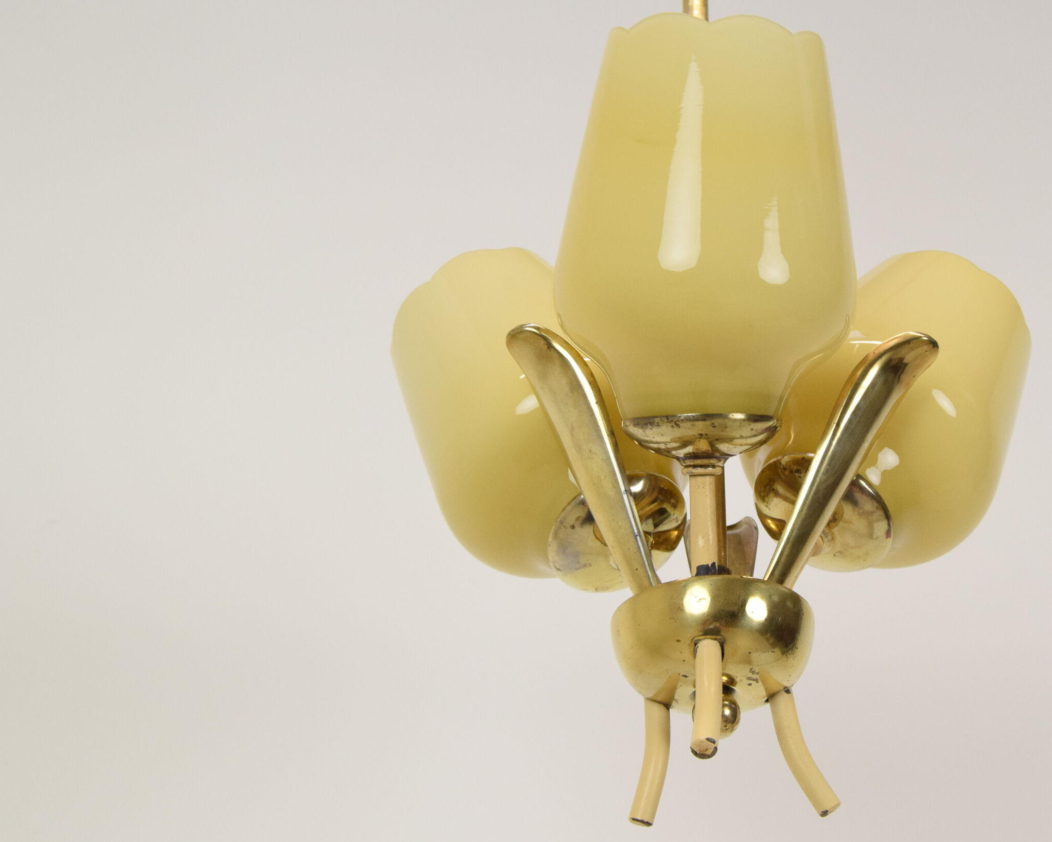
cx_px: 752
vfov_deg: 23.1
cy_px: 413
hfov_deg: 28.4
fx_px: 2055
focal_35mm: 66
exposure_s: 1/250
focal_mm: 32
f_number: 8
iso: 1600
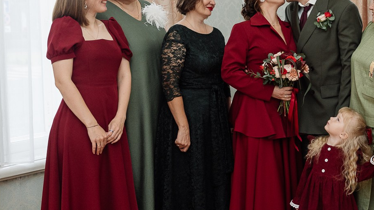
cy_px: 63
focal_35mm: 74
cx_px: 293
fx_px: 734
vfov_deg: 16.3
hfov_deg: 28.1
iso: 640
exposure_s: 1/160
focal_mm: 29.4
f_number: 3.5
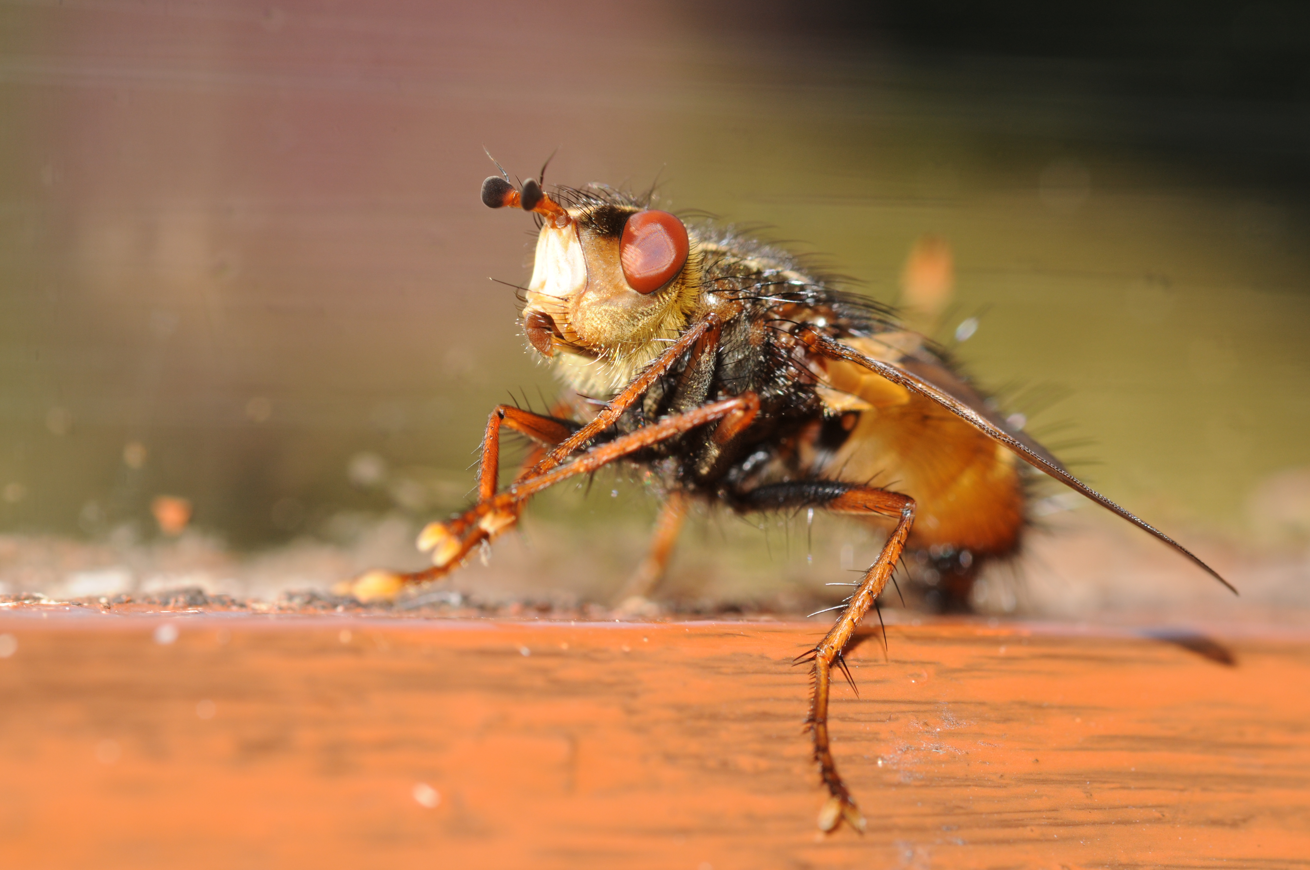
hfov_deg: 13.1
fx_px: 5724
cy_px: 435
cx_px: 655
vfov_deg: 8.7
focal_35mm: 158
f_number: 14
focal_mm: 105
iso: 200
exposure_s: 1/60
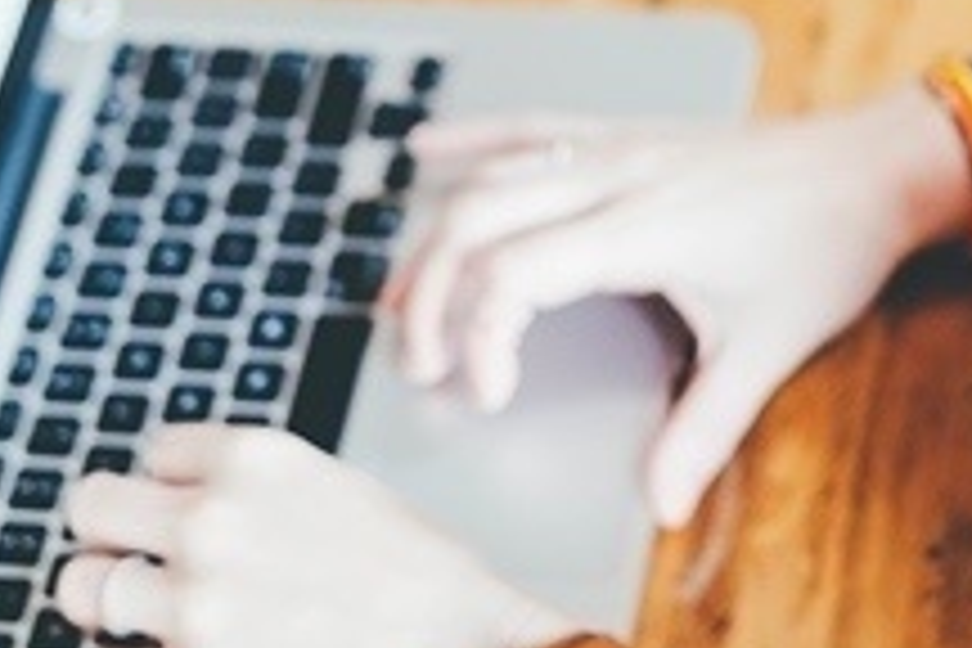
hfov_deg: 11.8
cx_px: 675
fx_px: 4698
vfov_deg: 7.9
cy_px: 79
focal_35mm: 174
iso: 800
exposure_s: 1/180
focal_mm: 56
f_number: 2
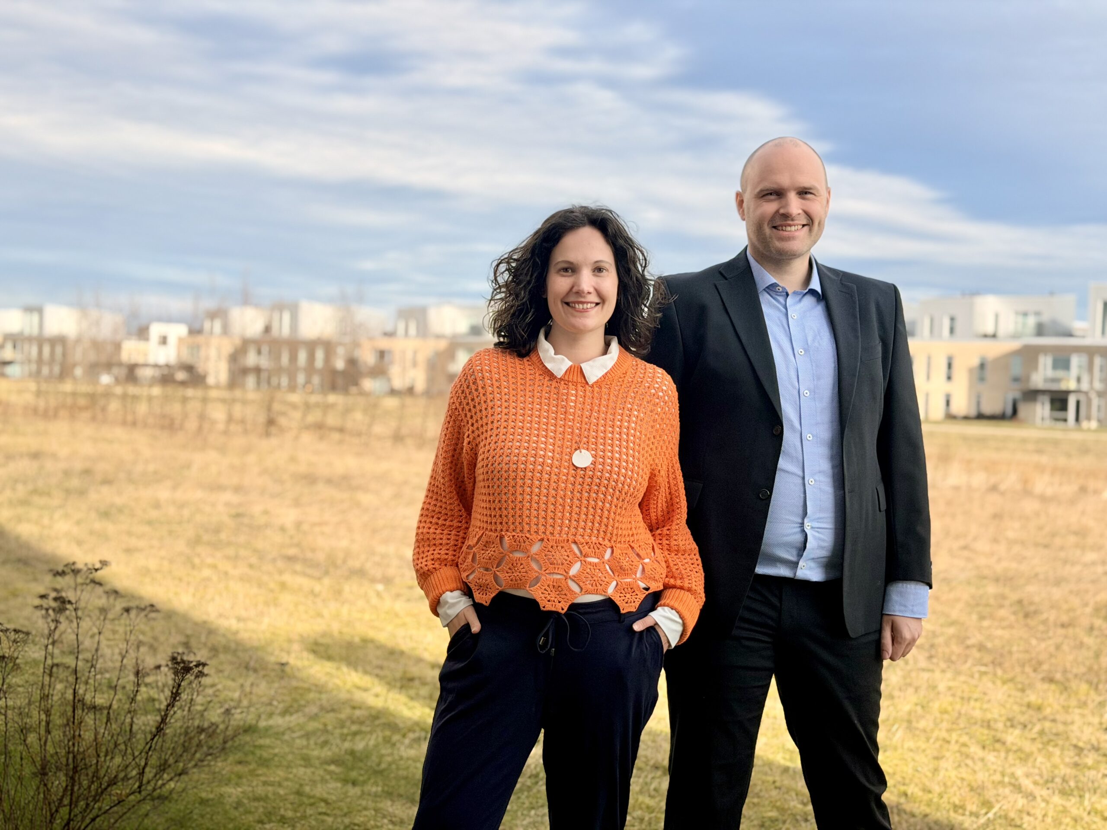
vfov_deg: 30.3
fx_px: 1535
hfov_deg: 39.7
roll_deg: -2.1
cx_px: 554
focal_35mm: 48
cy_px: 415
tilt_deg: -1.5
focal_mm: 6.76
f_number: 1.78
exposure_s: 1/2762
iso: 64
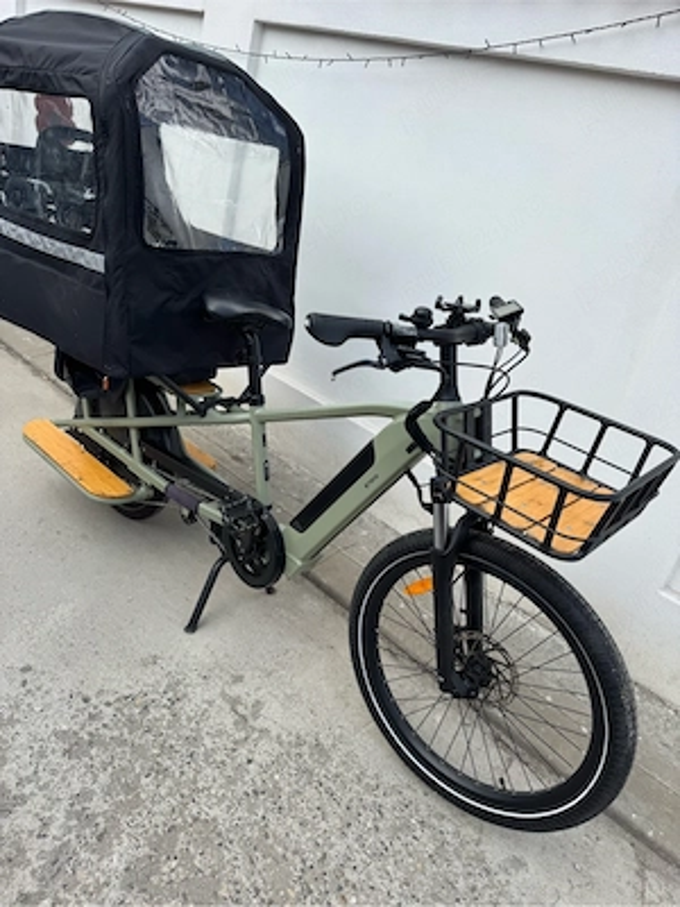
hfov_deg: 56.8
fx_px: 629
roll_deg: -14.5
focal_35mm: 24
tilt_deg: -24.9
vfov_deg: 71.6
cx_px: 340
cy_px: 454
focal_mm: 6.76
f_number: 1.78
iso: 80
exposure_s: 1/1869
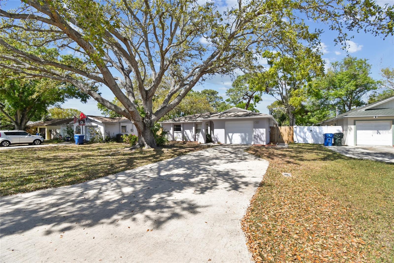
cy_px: 132
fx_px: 164
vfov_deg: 77.3
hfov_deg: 100.4
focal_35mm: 15
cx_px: 197
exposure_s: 1/250
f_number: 7.1
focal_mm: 10
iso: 100
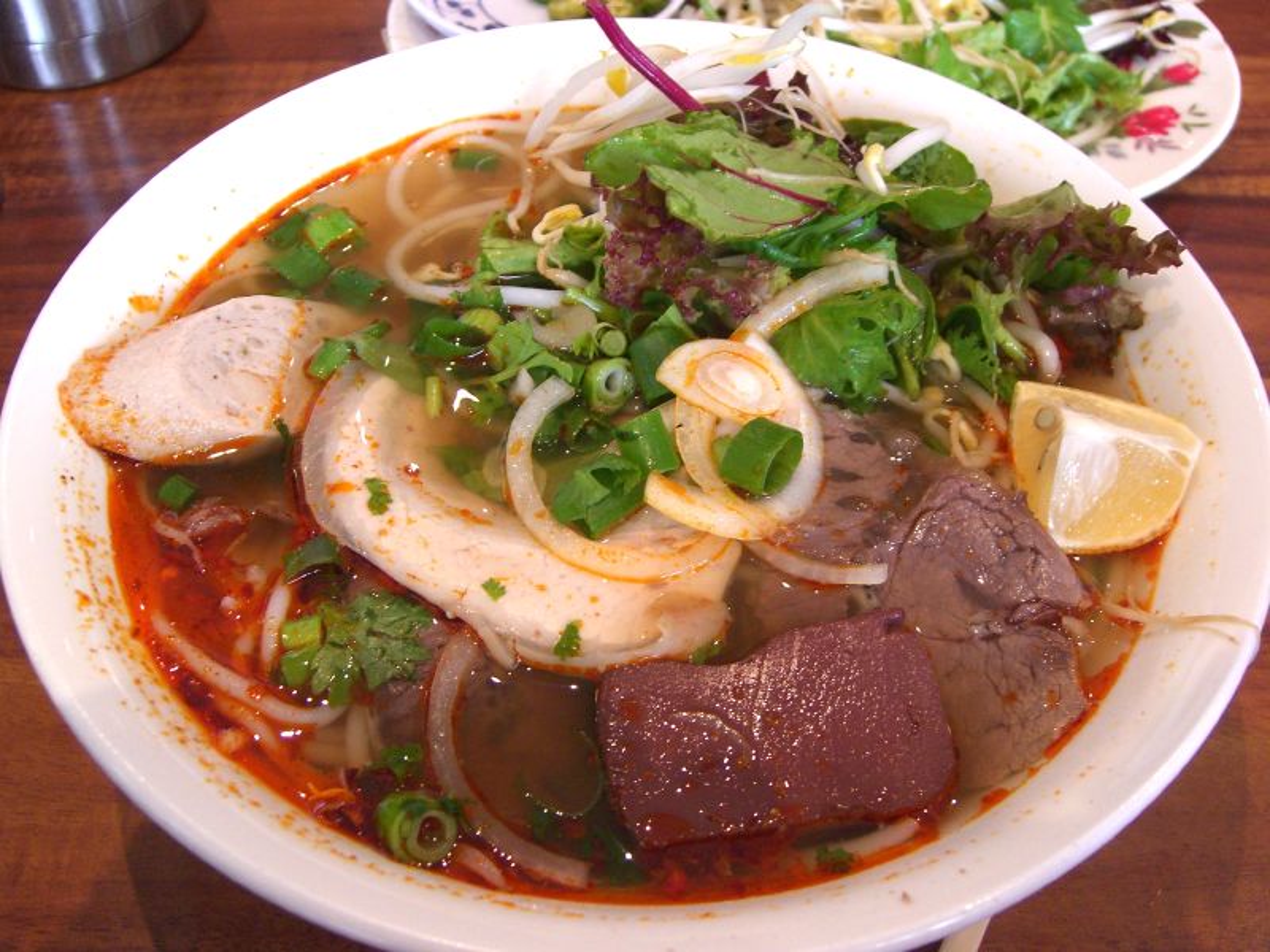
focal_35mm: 38
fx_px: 1394
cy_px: 476
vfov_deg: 37.7
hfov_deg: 49.0
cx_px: 635
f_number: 2.8
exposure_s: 1/50
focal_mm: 7.9
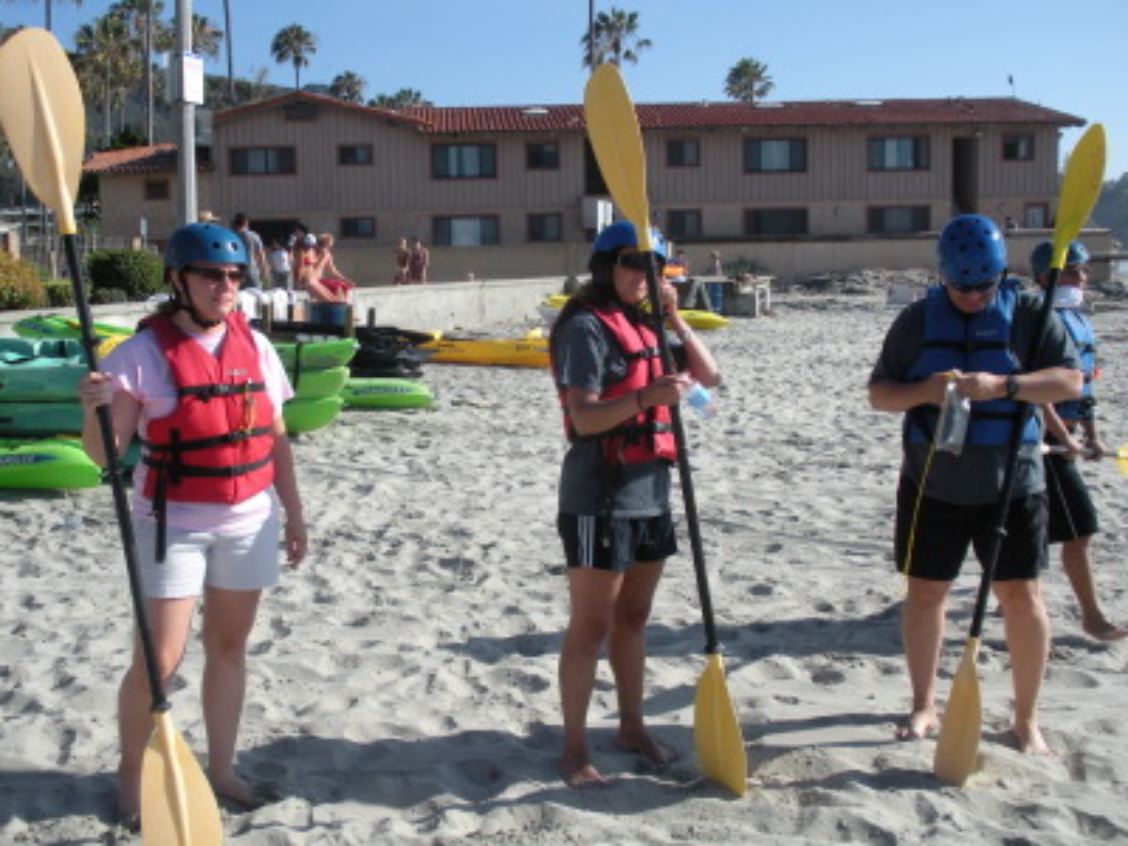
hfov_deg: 45.8
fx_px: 1336
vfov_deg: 35.1
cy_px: 389
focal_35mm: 41
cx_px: 558
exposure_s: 1/659
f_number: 3.5
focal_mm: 6.3
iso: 64
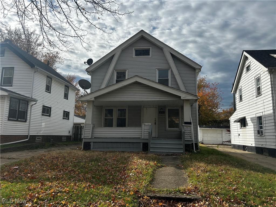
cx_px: 138
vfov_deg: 53.1
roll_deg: -1.4
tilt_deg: +8.2
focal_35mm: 26
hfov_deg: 67.3
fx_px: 207
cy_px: 104
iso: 50
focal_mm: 5.7
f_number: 1.5
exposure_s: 1/6579
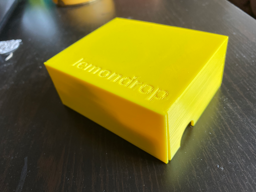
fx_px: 192
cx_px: 128
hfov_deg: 67.3
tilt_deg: -42.0
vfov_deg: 53.1
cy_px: 96
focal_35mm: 26
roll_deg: +12.2
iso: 80
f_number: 1.8
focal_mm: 4.25
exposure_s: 1/122
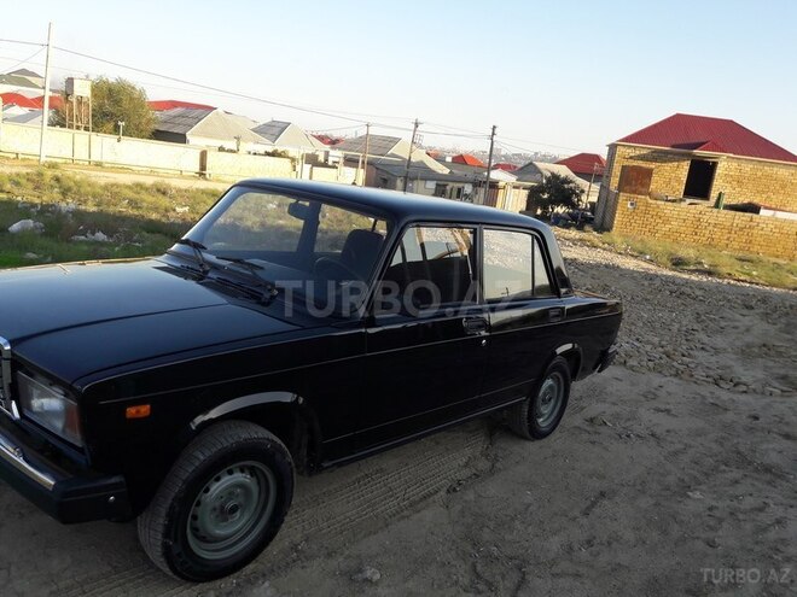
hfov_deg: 63.4
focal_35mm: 28
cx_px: 398
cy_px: 298
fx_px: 645
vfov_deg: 49.7
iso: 40
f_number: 1.9
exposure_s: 1/586
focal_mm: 3.7
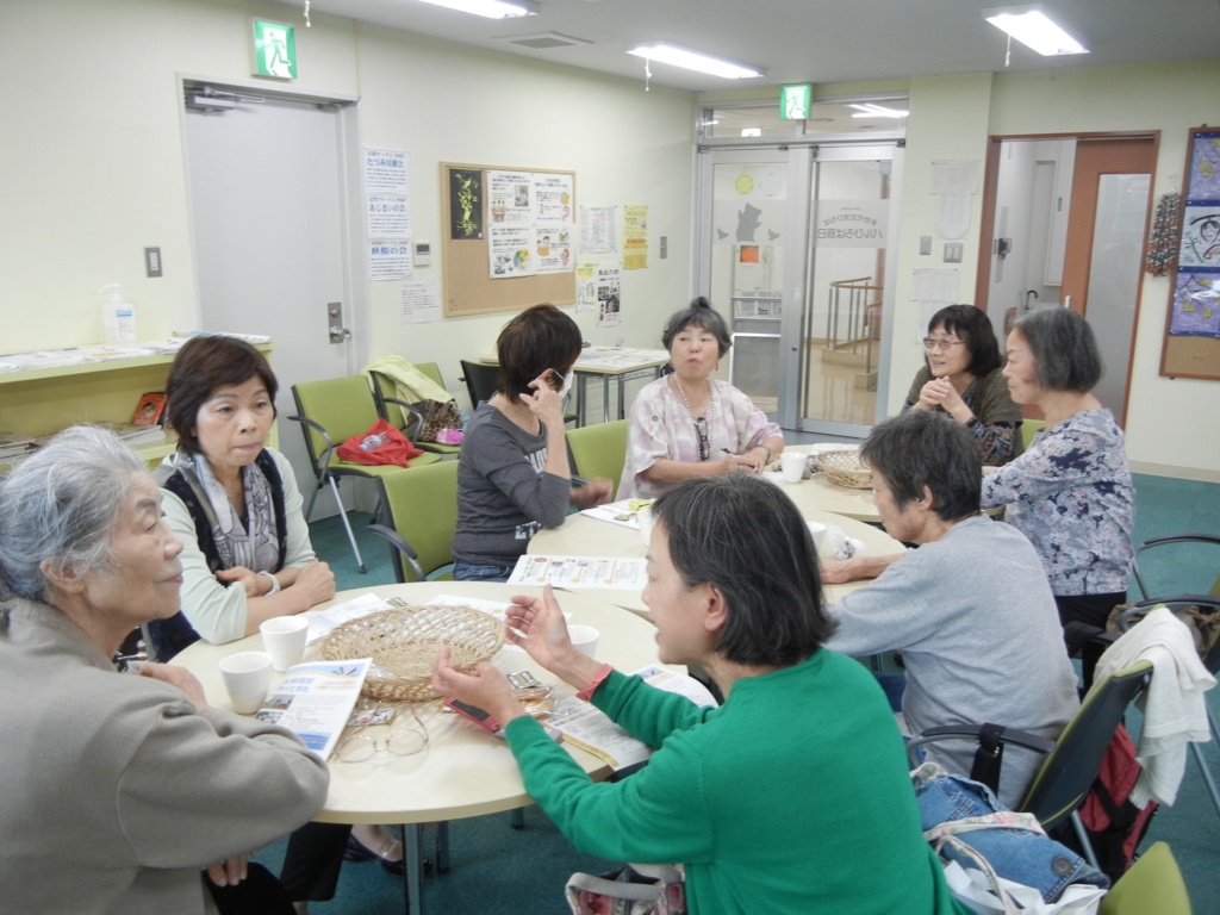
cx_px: 610
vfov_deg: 46.8
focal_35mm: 30
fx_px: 1057
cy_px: 458
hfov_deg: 60.0
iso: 235
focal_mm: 5.4
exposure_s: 1/29
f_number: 3.5
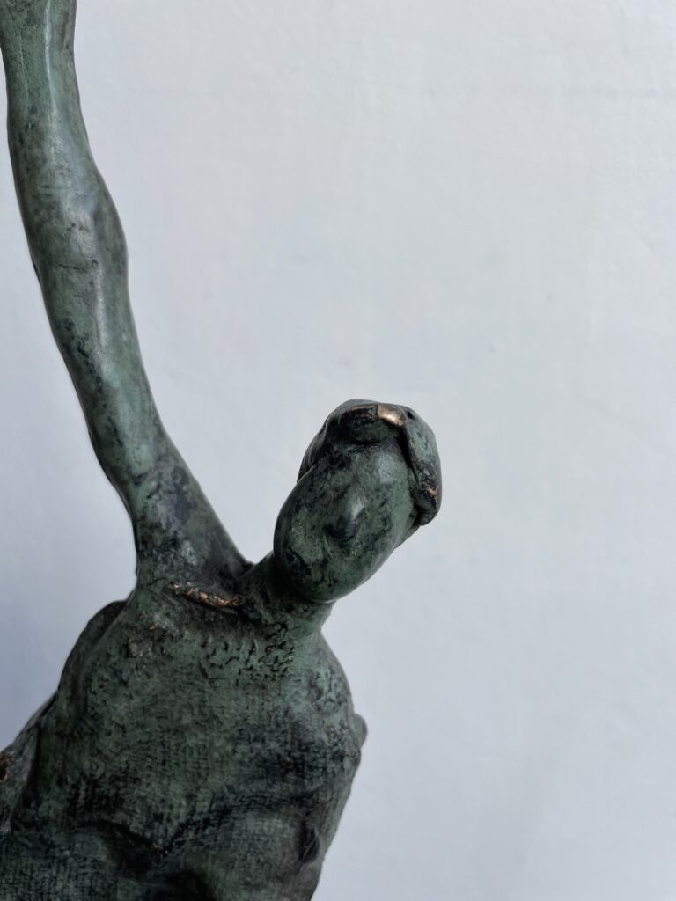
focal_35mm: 26
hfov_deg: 53.1
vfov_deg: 67.3
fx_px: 677
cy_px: 450
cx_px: 338
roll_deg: -0.1
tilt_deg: -4.4
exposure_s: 1/227
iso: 32
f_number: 1.6
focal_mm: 4.2
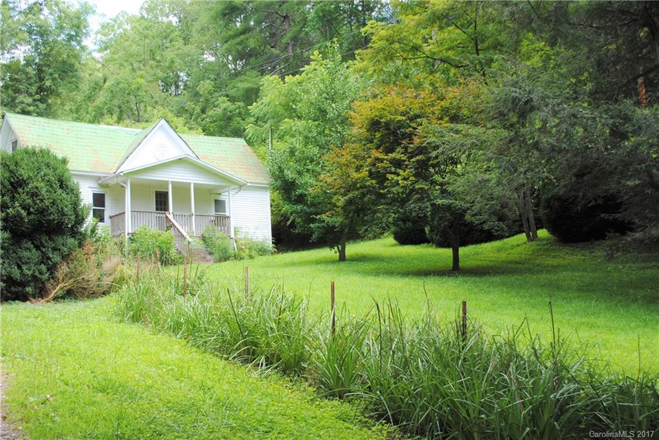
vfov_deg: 30.9
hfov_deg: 44.9
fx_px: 797
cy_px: 220
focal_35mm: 44
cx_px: 330
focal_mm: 29
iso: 160
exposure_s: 1/125
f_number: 5.6
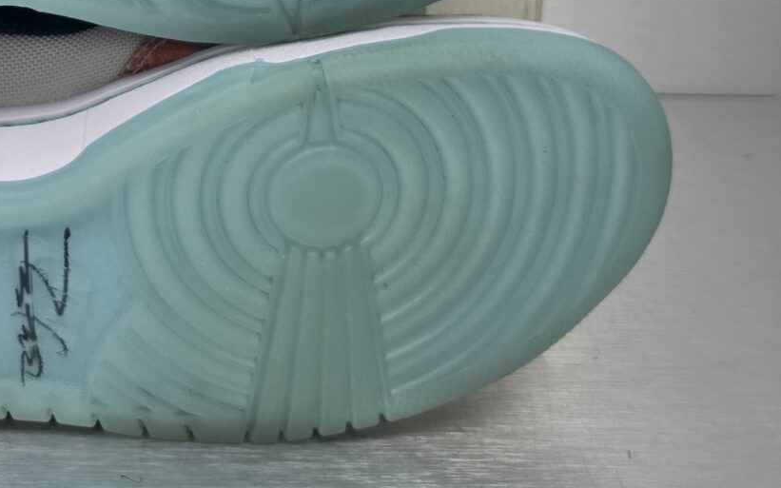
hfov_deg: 26.0
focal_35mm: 76
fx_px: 1618
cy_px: -235
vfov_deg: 15.8
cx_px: 41
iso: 100
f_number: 1.4
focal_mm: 6.5
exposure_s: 1/100
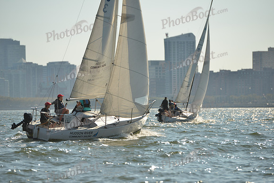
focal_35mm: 195
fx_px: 1484
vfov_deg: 7.0
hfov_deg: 10.5
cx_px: 137
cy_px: 92
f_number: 5.6
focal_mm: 195
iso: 320
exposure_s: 1/1250
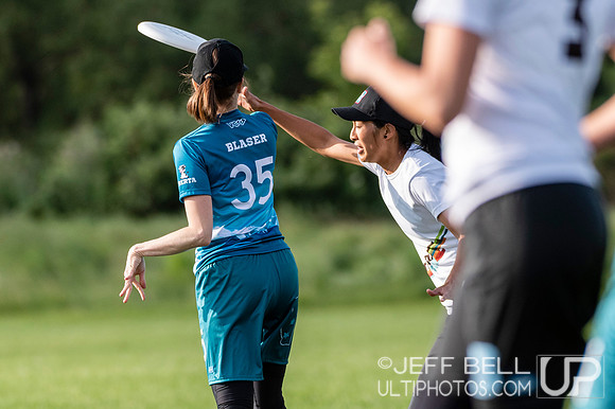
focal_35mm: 741
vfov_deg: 1.9
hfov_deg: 2.8
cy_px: 236
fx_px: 12654
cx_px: 253
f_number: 4
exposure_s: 1/1600
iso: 400
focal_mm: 280
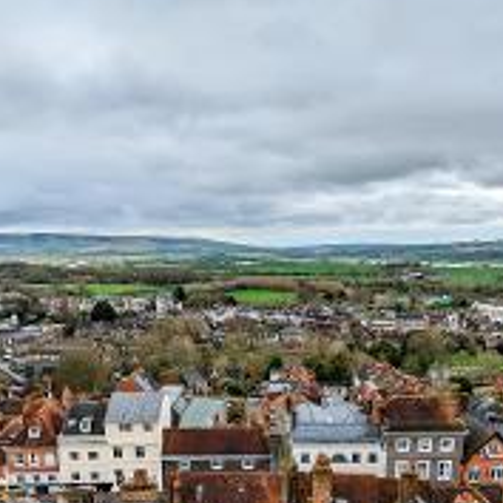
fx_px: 526
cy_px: 382
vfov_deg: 48.9
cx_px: 247
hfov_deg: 51.1
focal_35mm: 32
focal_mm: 2.35
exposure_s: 1/777
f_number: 2.2
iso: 52
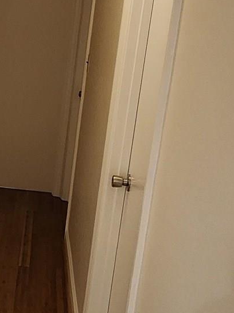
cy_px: 141
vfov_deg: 34.9
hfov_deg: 23.3
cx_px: -76
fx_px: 496
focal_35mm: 55
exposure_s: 1/60
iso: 400
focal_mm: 2.2
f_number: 2.2
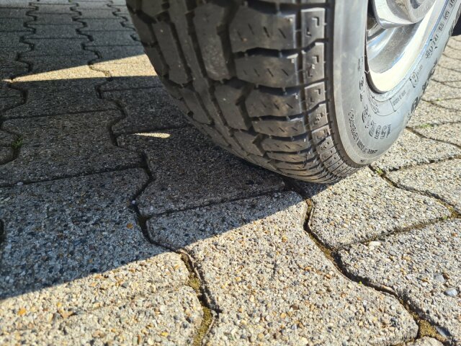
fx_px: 346
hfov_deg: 67.3
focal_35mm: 26
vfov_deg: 53.1
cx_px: 230
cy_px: 173
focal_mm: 5.4
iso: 50
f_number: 1.8
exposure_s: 1/626
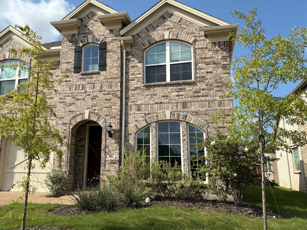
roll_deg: -0.1
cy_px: 110
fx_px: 275
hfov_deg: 58.2
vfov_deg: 45.4
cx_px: 138
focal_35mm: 31
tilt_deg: +13.3
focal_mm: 5.96
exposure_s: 1/3831
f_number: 1.6
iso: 50
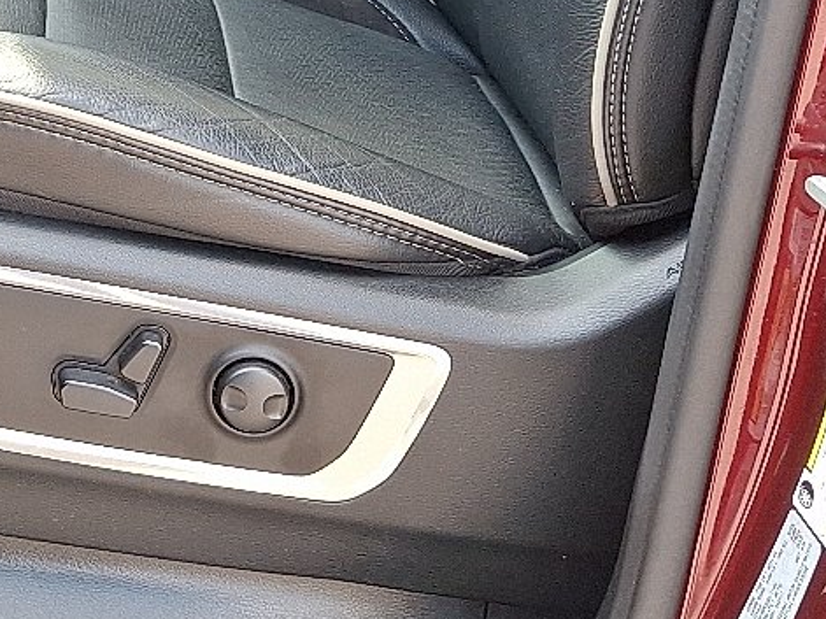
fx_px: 2028
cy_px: -282
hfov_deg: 21.7
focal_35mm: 85
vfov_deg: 16.0
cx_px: -96
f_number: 1.8
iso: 30
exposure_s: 1/120
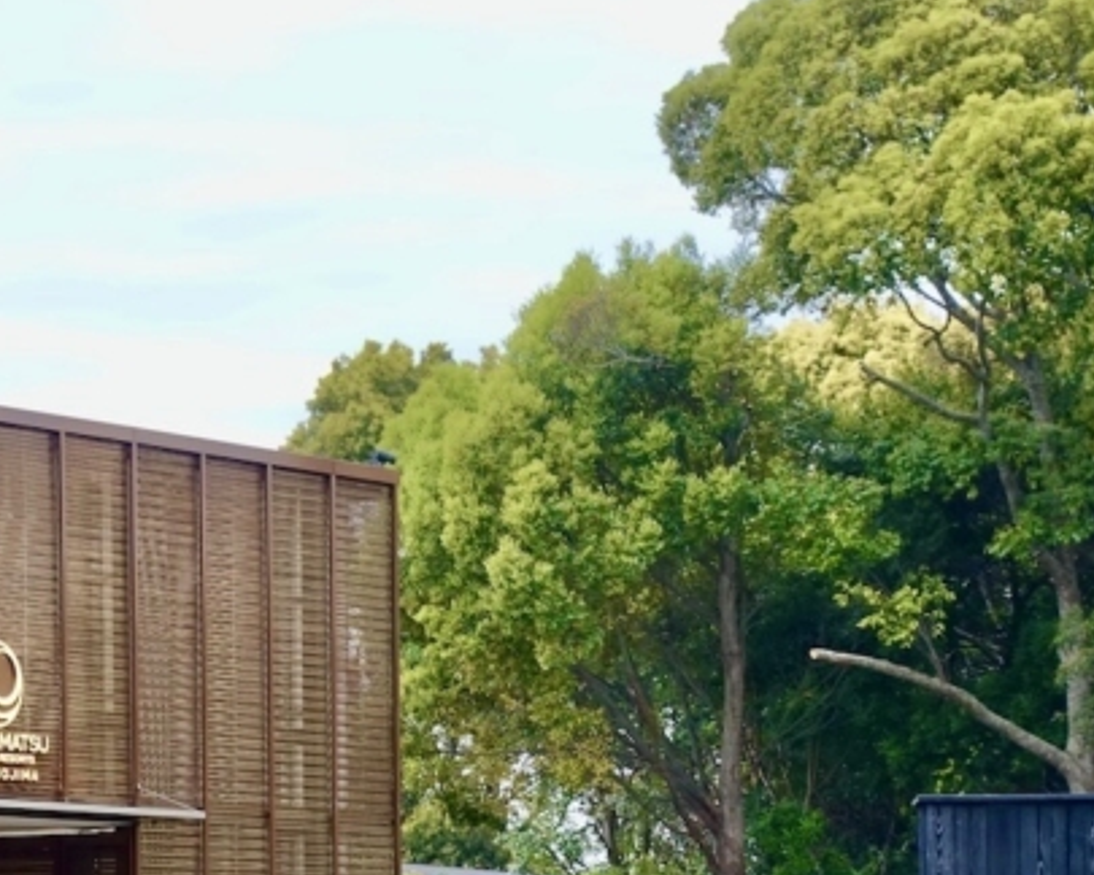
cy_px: 890
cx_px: -30
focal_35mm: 167
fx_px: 5407
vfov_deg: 9.2
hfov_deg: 11.4
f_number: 5
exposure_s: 1/80
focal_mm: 25.7
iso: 125
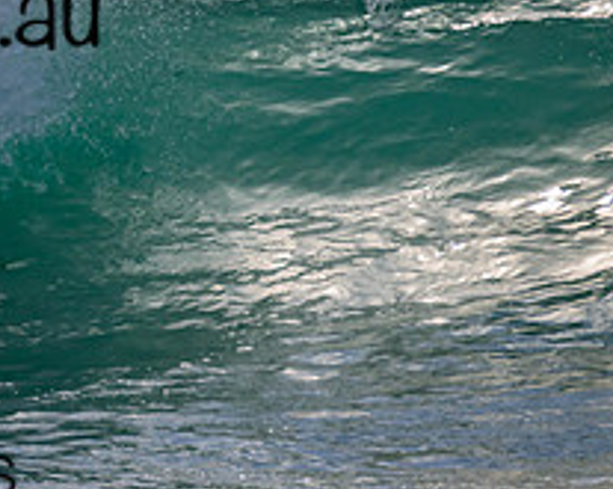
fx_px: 38154
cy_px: -22
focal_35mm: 2106
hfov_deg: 0.9
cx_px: -213
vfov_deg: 0.7
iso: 800
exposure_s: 1/2000
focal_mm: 800
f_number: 11
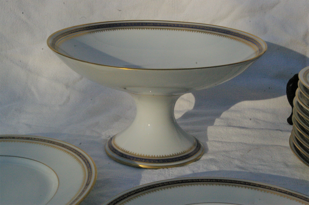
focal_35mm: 39
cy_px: 102
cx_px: 154
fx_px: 334
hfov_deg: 49.6
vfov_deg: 34.1
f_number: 16
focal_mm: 26
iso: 1600
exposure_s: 1/1000
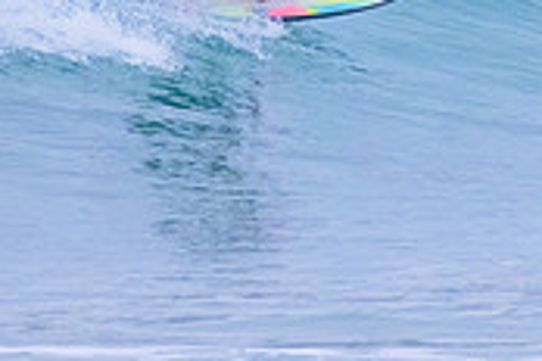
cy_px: -120
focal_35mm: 2662
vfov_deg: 0.5
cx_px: 349
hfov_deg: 0.8
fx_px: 40075
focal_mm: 800
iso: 11400
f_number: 11
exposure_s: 1/320
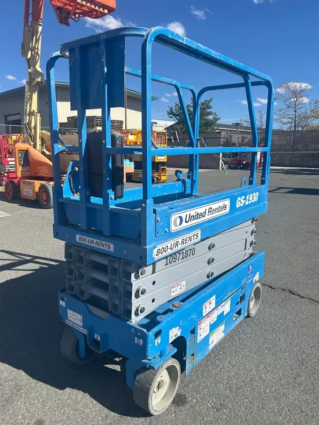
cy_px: 212
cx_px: 160
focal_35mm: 26
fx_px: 319
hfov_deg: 53.1
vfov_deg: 67.3
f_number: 1.5
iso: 50
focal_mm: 5.7
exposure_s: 1/4630
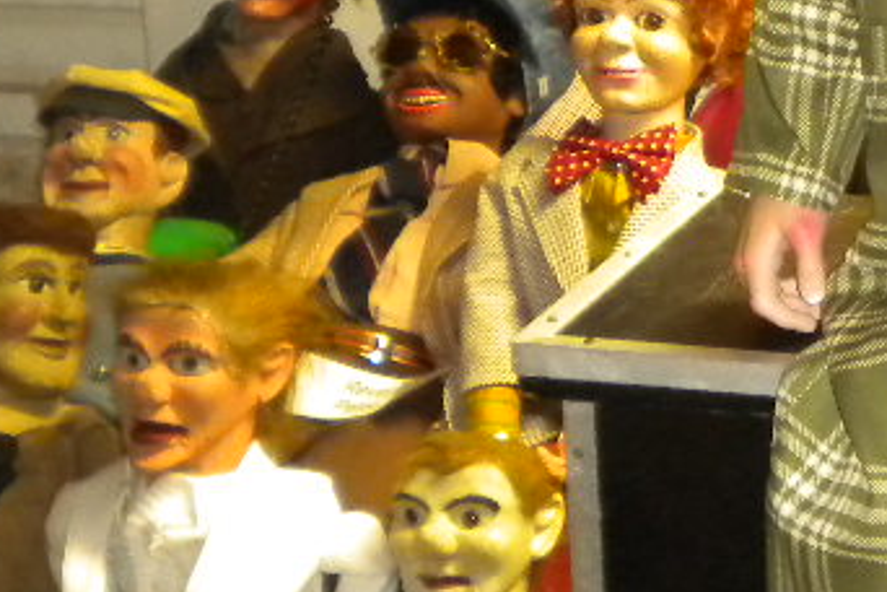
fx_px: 2685
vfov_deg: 12.6
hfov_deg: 17.9
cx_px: 1040
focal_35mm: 109
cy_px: 265
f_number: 3.1
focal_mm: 6.3
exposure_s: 1/30
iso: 400
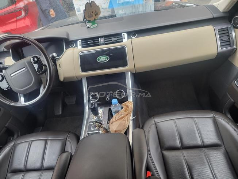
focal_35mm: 26
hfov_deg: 67.3
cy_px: 90
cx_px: 119
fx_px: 179
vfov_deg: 53.1
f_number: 1.8
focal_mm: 5.4
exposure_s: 1/120
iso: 125
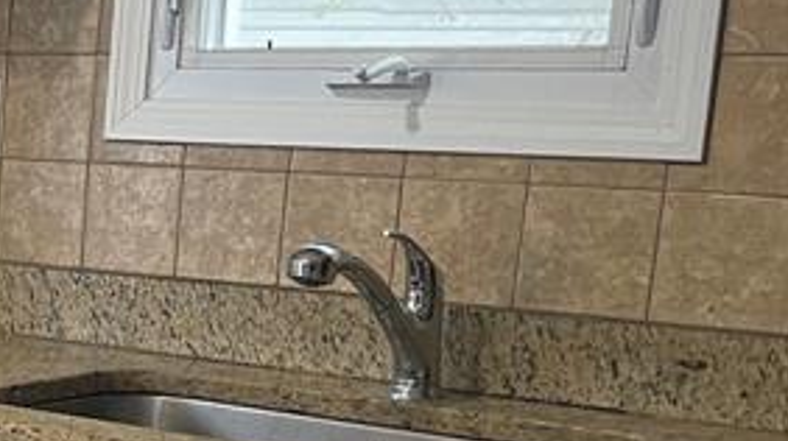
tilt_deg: -12.4
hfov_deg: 17.7
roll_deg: -0.5
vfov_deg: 11.9
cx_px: -595
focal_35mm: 99
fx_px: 2067
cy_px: 522
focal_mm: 5.1
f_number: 1.6
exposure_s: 1/60
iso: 80
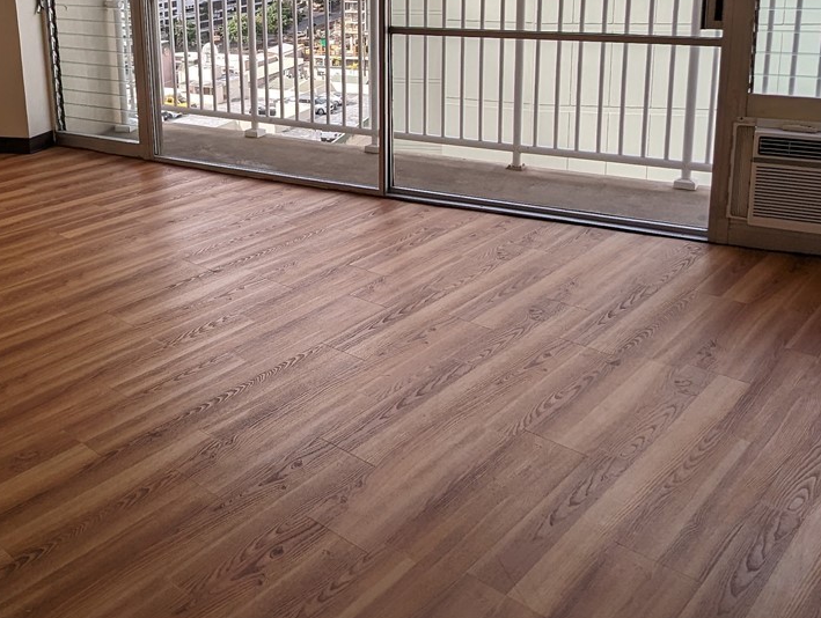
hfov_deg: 50.7
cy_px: 108
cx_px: 299
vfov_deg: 38.0
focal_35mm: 36
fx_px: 855
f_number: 2.2
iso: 48
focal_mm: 2.35
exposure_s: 1/964
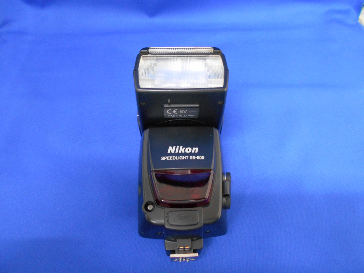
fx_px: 273
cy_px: 136
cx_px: 182
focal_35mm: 26
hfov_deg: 67.3
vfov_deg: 53.1
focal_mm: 4.6
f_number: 3.2
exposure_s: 1/20
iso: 400
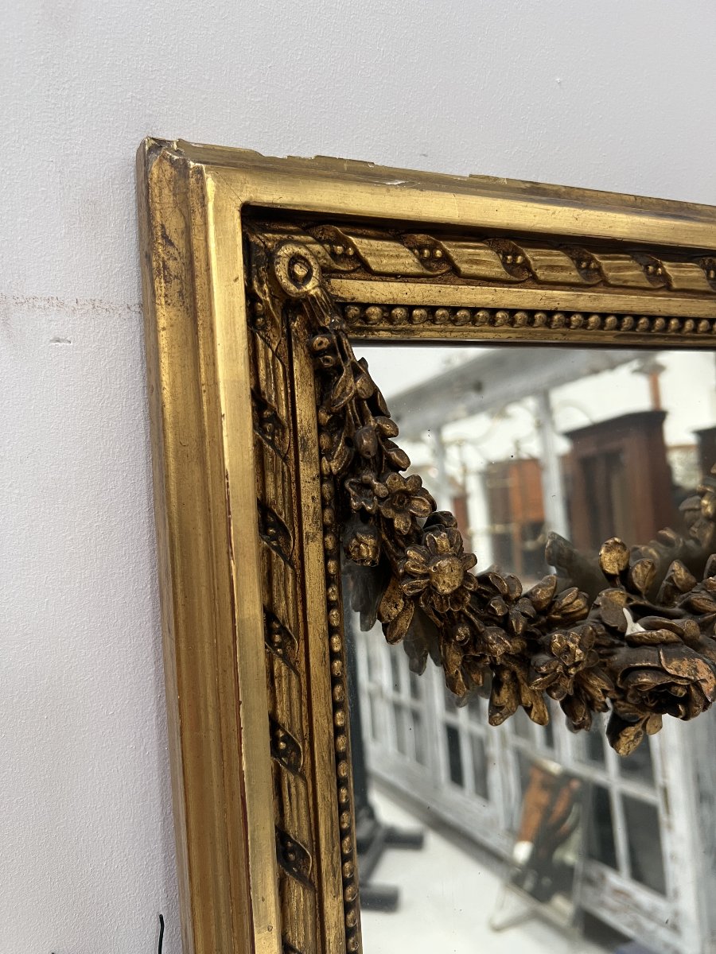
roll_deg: +1.2
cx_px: 358
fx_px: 717
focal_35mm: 26
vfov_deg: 67.3
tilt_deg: -6.1
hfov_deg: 53.1
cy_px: 477
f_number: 1.5
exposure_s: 1/83
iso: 125
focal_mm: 5.7
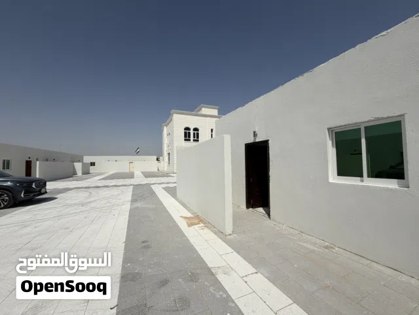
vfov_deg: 85.7
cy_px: 158
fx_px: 169
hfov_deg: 102.1
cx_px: 210
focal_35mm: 14
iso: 20
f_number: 2.2
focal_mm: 2.22
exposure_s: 1/2717
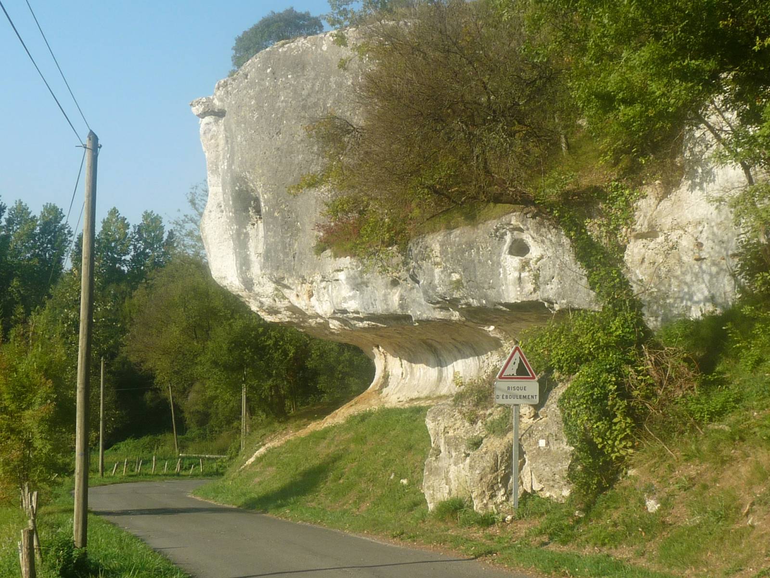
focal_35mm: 54
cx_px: 385
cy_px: 289
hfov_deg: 35.5
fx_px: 1201
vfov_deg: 27.0
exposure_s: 1/250
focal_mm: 5.5
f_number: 5.6
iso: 100
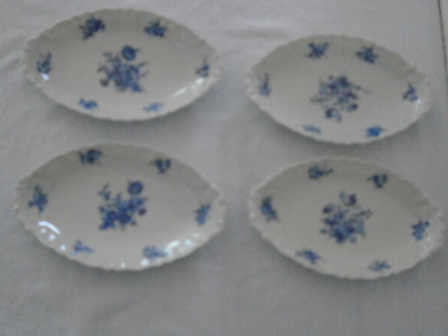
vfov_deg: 27.5
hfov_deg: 36.2
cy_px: 163
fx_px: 686
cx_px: 222
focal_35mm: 53
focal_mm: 8.7
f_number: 4.5
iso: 1250
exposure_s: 1/250
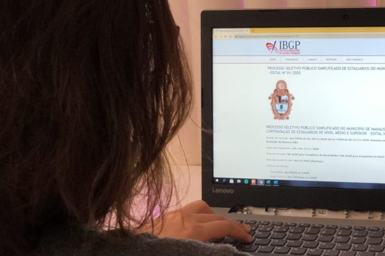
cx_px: 291
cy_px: 133
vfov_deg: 13.5
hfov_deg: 20.1
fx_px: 1079
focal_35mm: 101
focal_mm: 6
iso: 100
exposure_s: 1/60
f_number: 2.4
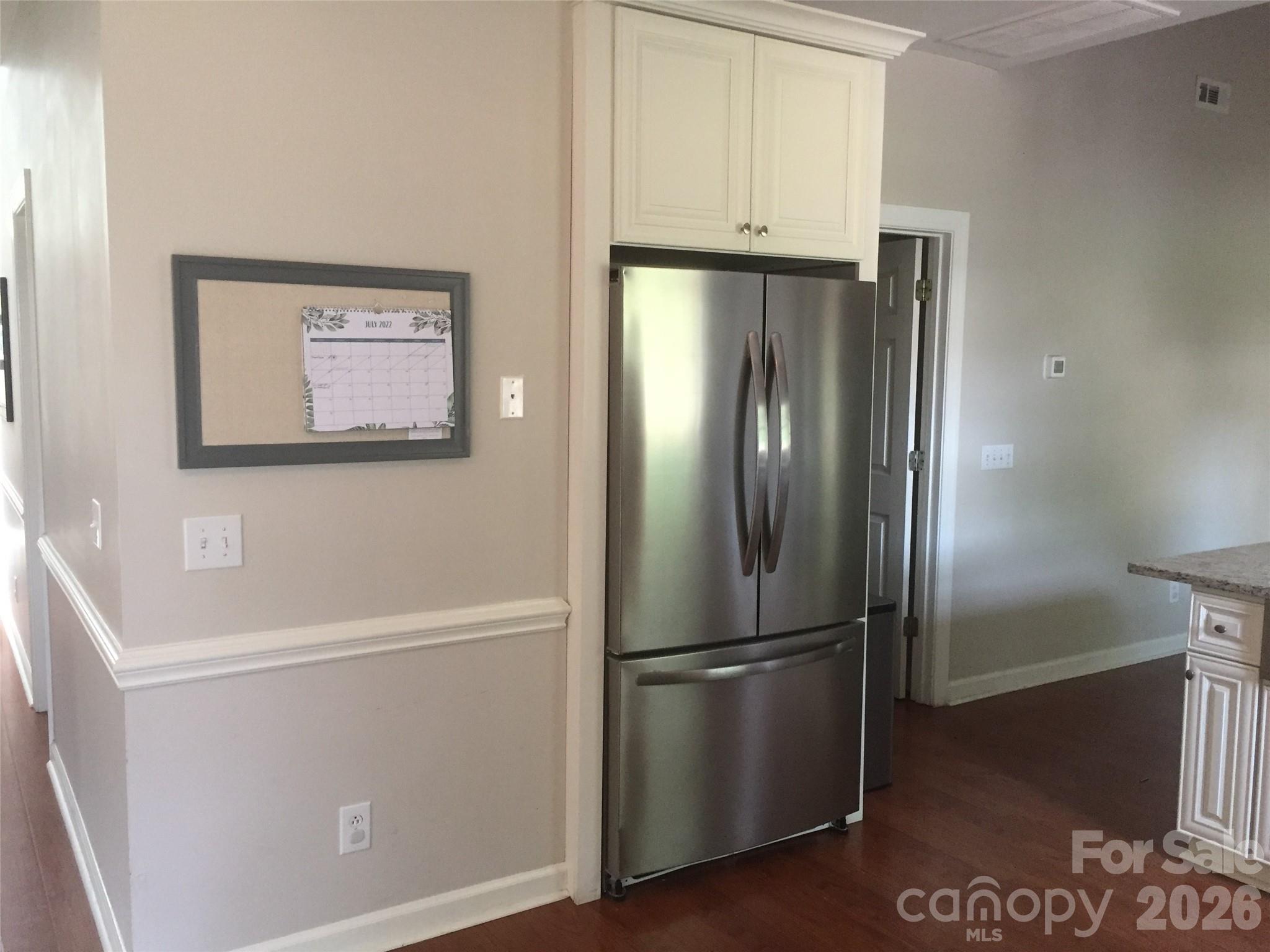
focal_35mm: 29
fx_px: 1064
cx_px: 635
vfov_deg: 48.2
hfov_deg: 61.7
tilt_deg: -6.3
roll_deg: -1.7
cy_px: 476
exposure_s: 1/30
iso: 160
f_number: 2.2
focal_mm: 4.15
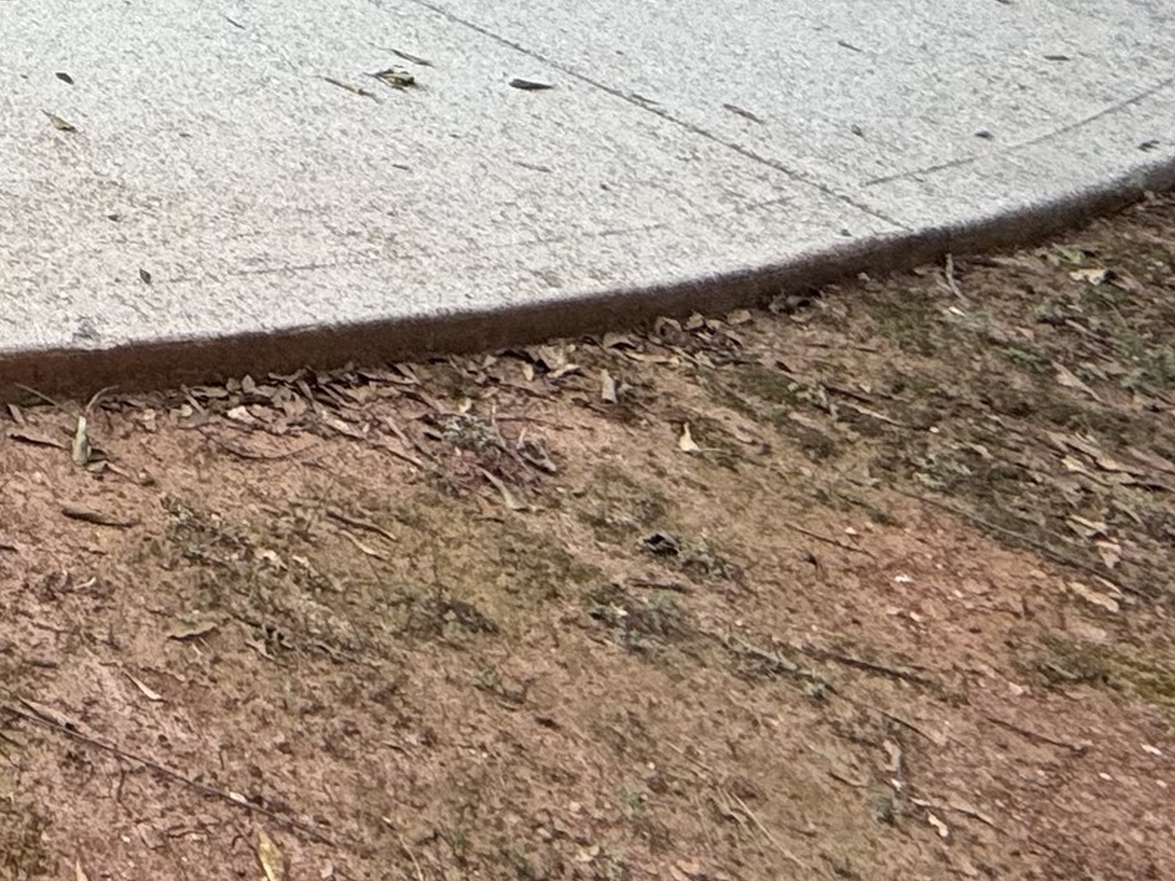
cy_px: -720
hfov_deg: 22.0
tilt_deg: -4.7
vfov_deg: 19.7
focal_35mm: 54
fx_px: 1833
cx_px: -934
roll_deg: -1.9
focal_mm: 2.22
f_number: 2.2
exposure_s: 1/152
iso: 50
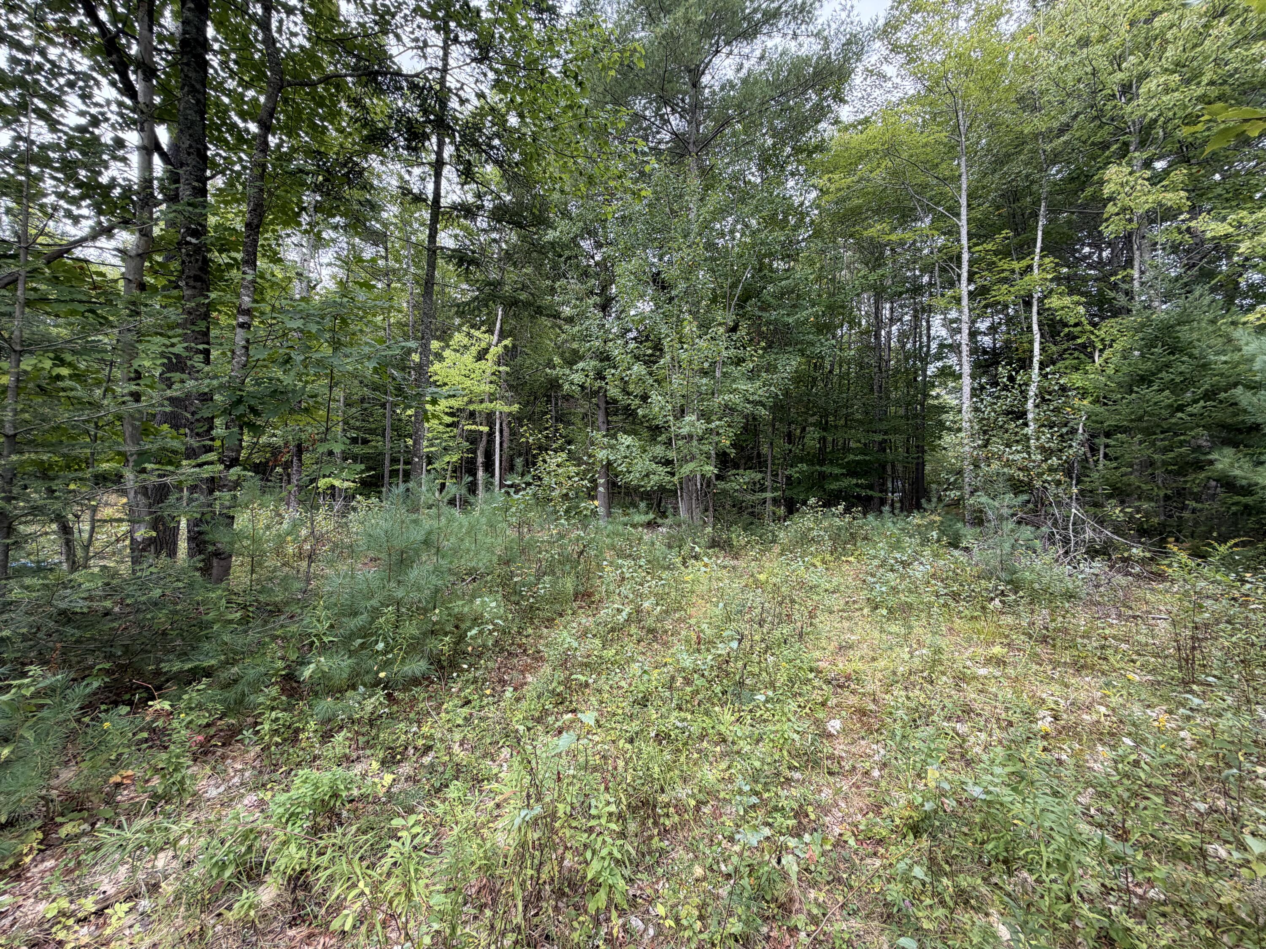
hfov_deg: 102.1
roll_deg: -1.5
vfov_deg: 85.7
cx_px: 633
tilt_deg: +3.1
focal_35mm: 14
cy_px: 474
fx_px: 512
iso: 40
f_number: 2.2
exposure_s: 1/121
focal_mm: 2.22
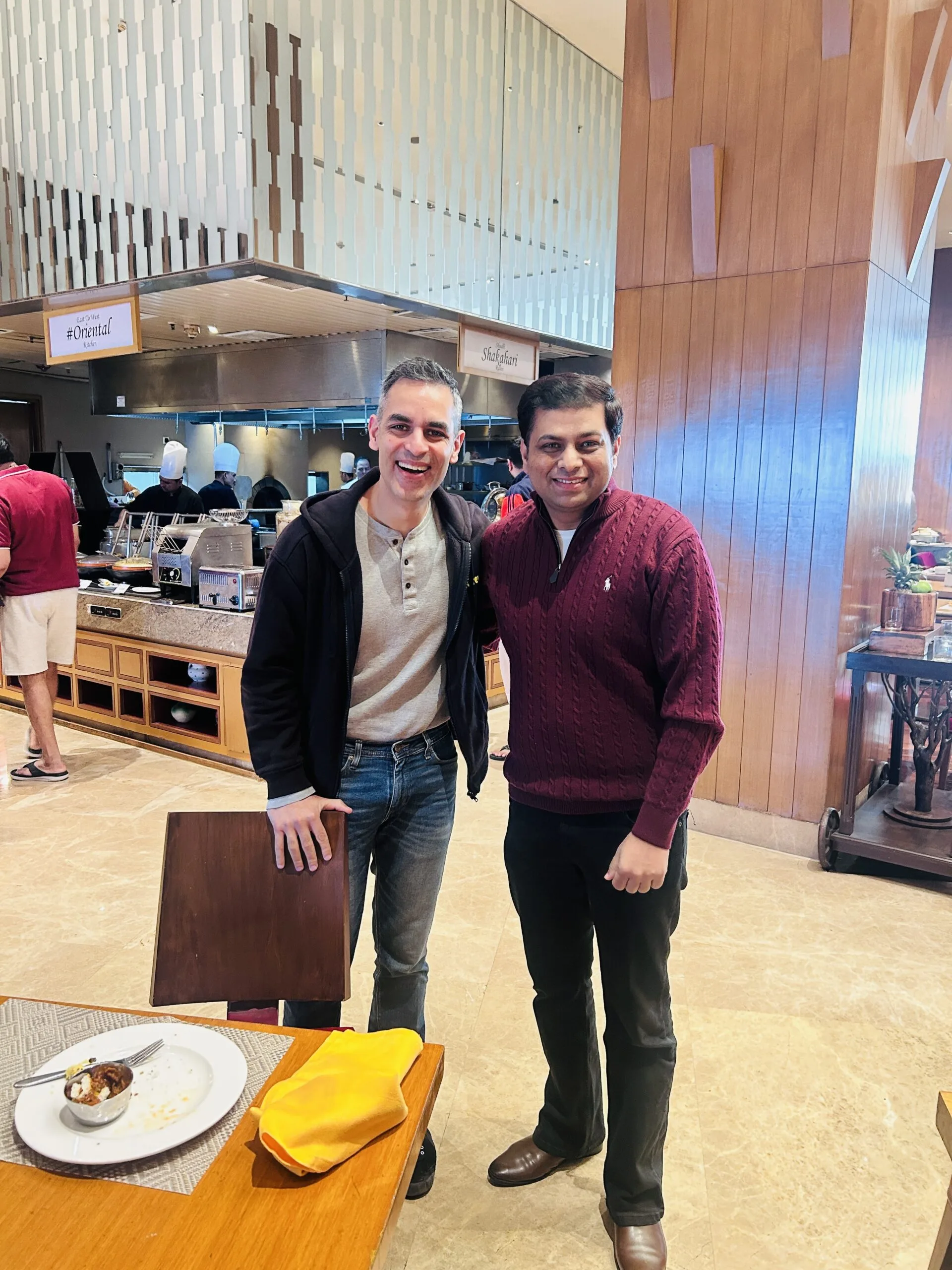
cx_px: 476
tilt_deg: -9.5
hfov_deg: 53.1
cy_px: 635
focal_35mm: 26
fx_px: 953
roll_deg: -0.2
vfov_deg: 67.3
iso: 200
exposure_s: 1/50
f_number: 1.5
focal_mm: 5.7
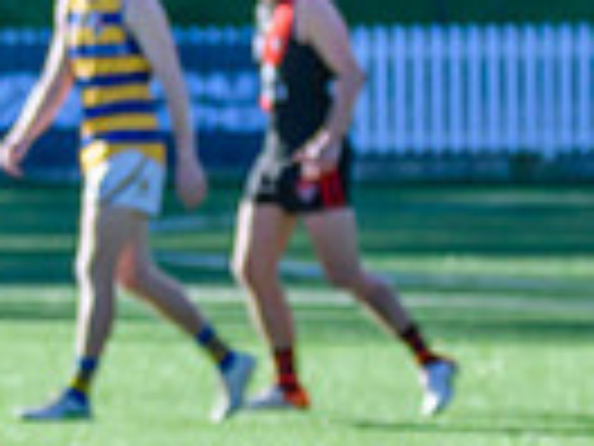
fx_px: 16765
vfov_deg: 1.5
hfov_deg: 2.0
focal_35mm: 977
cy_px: 70
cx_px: -513
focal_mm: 150
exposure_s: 1/2000
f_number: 5.6
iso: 800
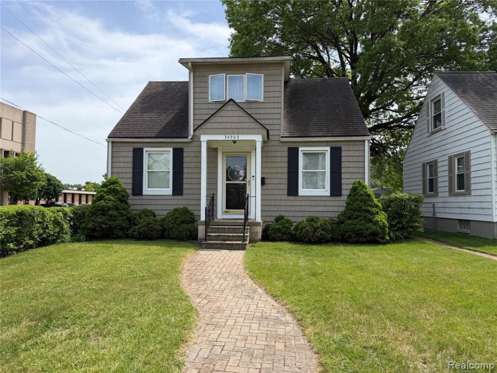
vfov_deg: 56.8
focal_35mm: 24
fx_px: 345
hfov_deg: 71.6
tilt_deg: +2.3
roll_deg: -0.1
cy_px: 186
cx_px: 248
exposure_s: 1/3759
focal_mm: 6.76
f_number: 1.78
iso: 100
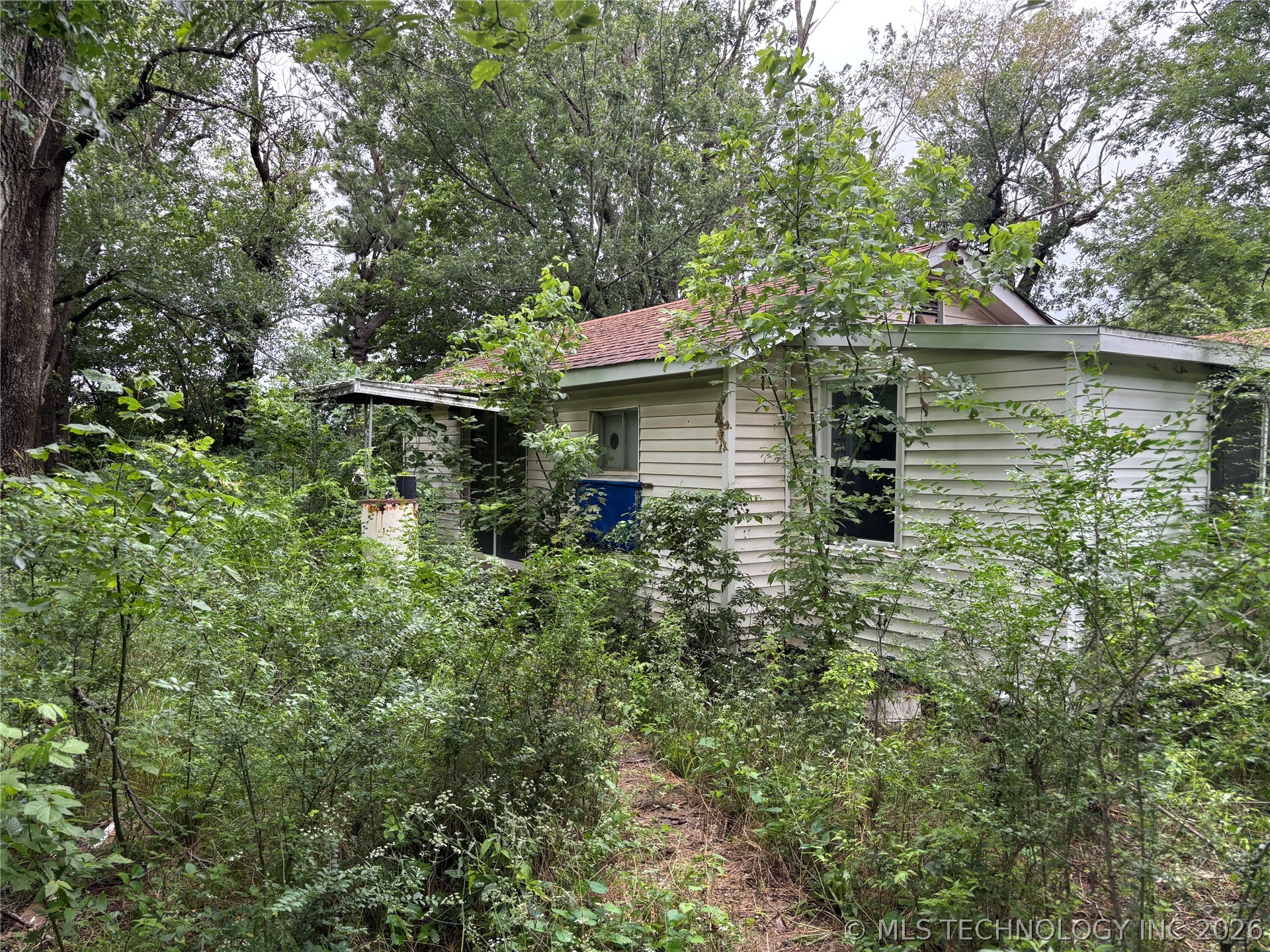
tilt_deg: -1.3
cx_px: 635
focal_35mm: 26
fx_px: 954
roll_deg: -0.5
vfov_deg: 53.1
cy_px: 476
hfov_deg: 67.3
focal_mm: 5.96
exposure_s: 1/221
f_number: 1.6
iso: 50
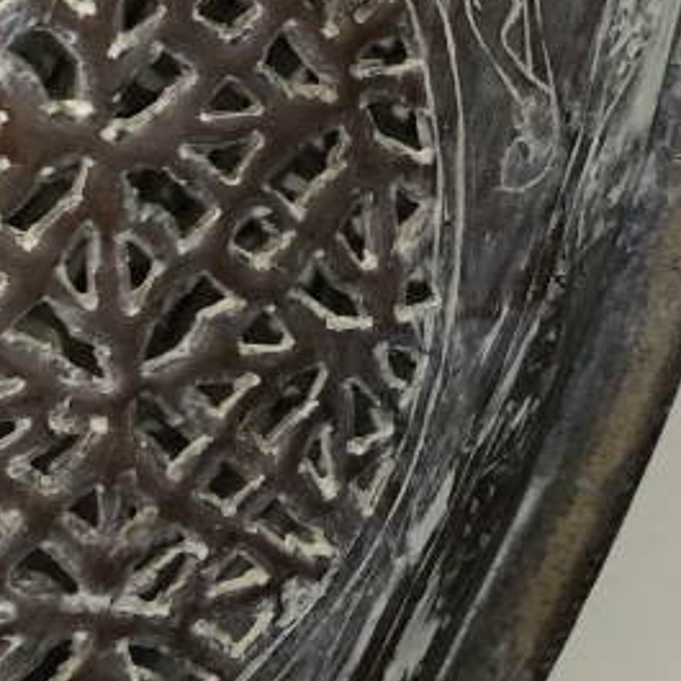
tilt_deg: -3.5
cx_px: 550
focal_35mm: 112
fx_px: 2493
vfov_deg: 14.5
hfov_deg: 15.5
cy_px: -326
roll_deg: +25.1
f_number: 1.8
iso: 40
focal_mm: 3.99
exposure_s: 1/15
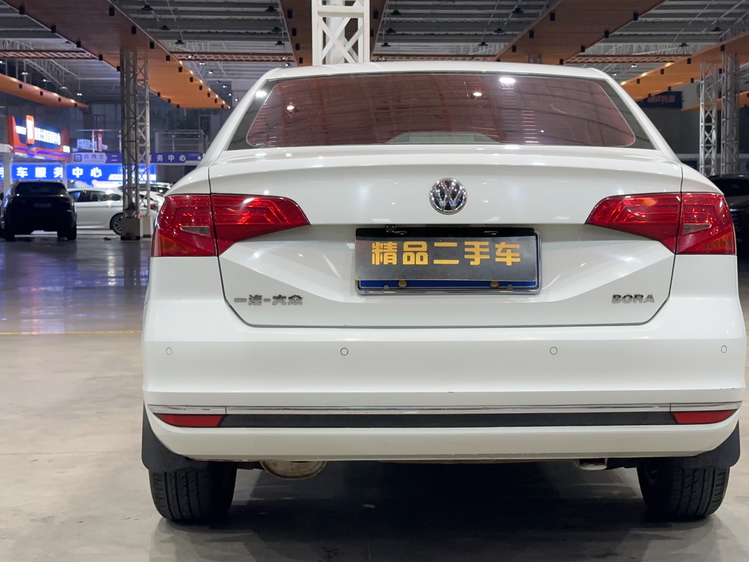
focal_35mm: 65
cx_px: 440
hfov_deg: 29.8
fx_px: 1406
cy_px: 277
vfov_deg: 22.6
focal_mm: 6.86
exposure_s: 1/100
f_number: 1.78
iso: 125
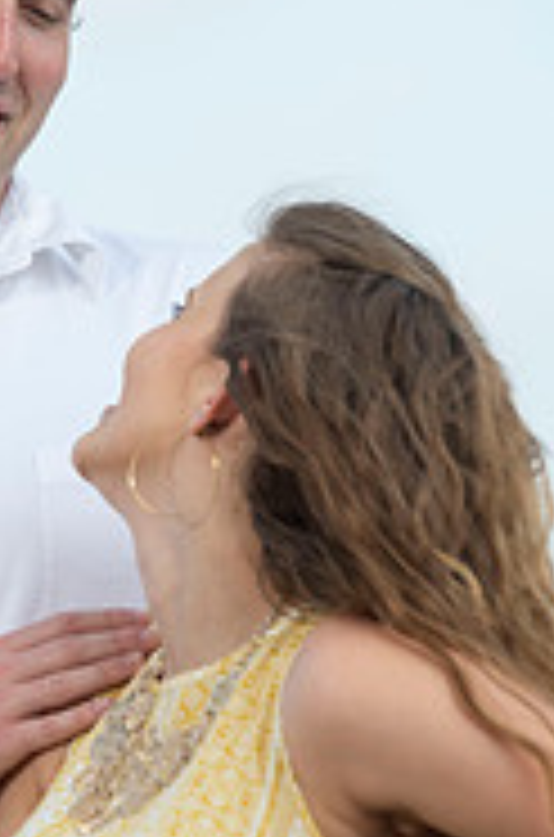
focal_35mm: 448
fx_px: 10399
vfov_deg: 4.6
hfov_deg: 3.1
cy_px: 482
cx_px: 92
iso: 50
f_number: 5.6
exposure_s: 1/200
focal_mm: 185
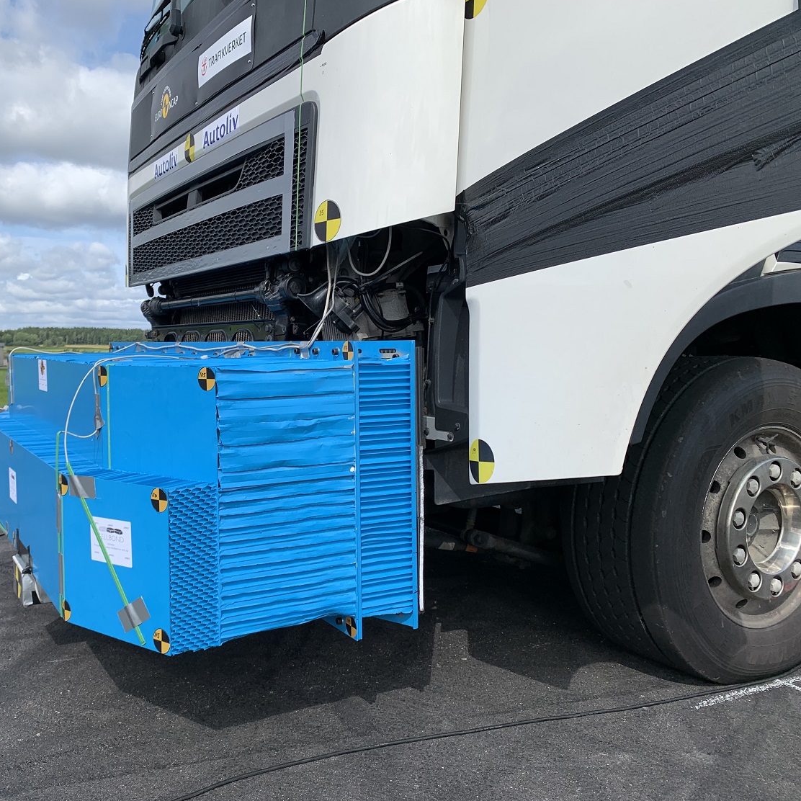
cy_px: 403
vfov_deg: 52.5
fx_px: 812
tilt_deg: -3.6
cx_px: 281
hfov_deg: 51.7
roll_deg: -0.9
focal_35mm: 31
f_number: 1.8
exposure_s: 1/2075
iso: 25
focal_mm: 4.25
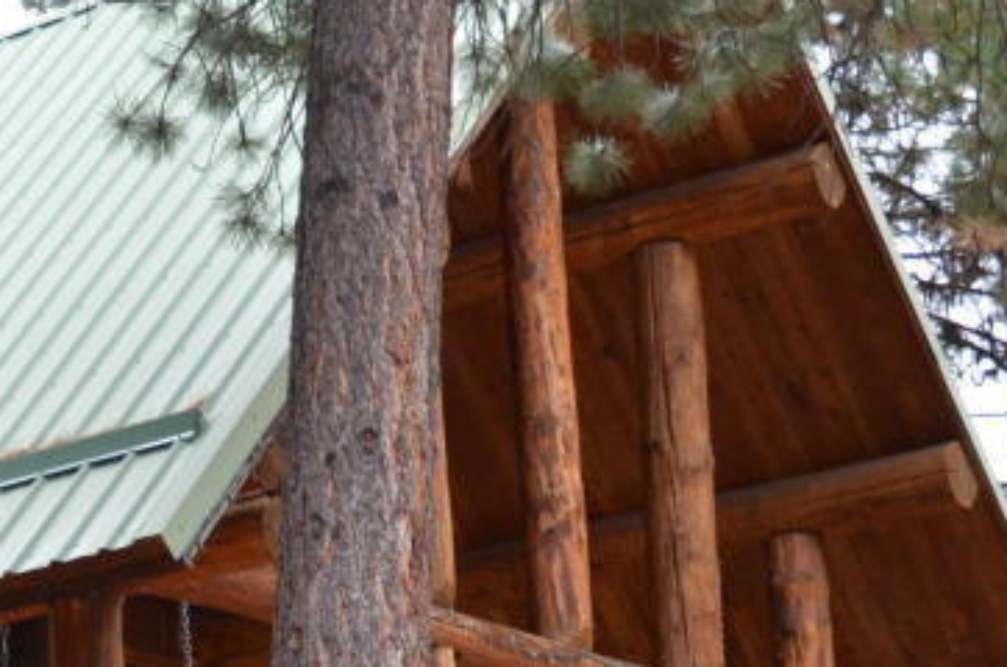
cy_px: 853
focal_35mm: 125
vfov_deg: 10.7
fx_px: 3490
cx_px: -433
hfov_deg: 15.3
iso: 200
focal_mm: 26
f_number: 4
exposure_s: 1/160
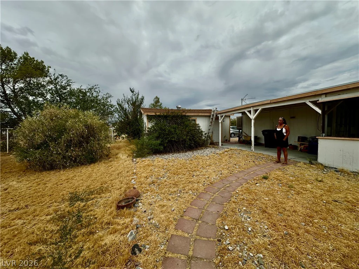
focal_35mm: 14
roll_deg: +0.7
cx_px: 180
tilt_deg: -1.2
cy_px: 134
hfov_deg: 102.1
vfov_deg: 85.7
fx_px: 145
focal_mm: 2.22
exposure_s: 1/7813
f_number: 2.2
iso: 50
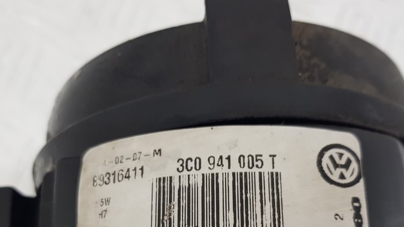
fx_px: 460
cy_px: 227
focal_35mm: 43
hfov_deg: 47.4
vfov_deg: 26.2
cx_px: 206
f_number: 1.7
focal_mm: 4.2
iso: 80
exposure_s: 1/100
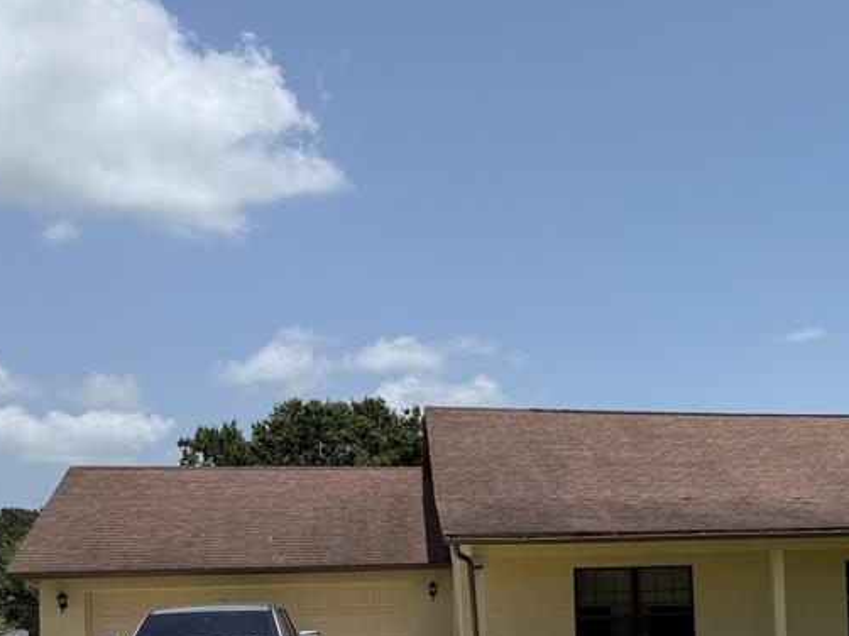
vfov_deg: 28.6
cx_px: 813
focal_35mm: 49
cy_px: 563
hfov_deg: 35.8
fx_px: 1201
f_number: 1.78
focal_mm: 6.76
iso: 80
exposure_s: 1/7353
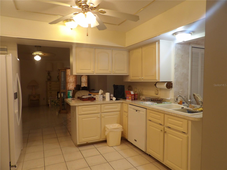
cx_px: 114
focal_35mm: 24
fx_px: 157
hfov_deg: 71.6
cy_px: 85
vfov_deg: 56.8
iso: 200
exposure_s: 1/17
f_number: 3.2
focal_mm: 4.3
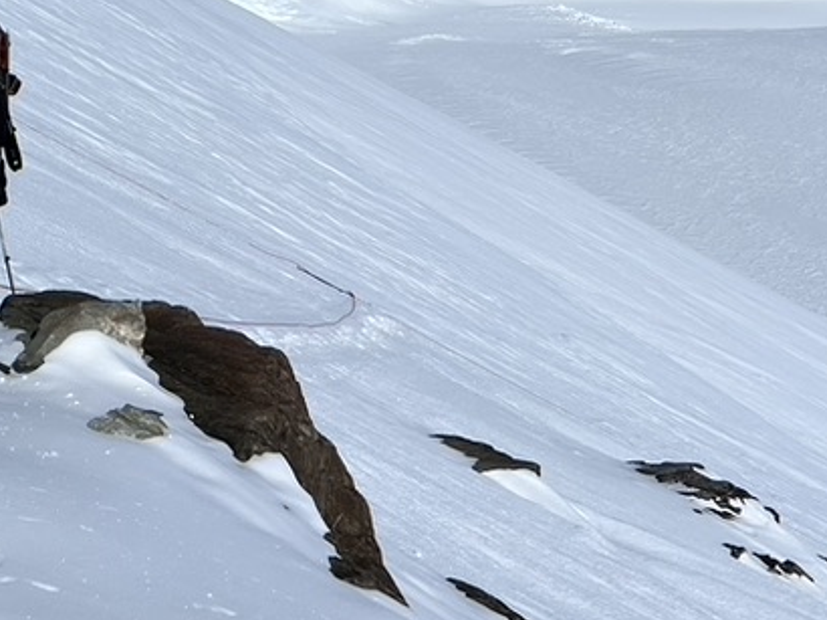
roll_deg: +1.2
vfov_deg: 21.7
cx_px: 567
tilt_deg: -4.1
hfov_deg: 29.6
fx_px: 1552
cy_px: -8
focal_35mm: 65
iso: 40
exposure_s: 1/17241
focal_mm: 5.1
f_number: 1.6
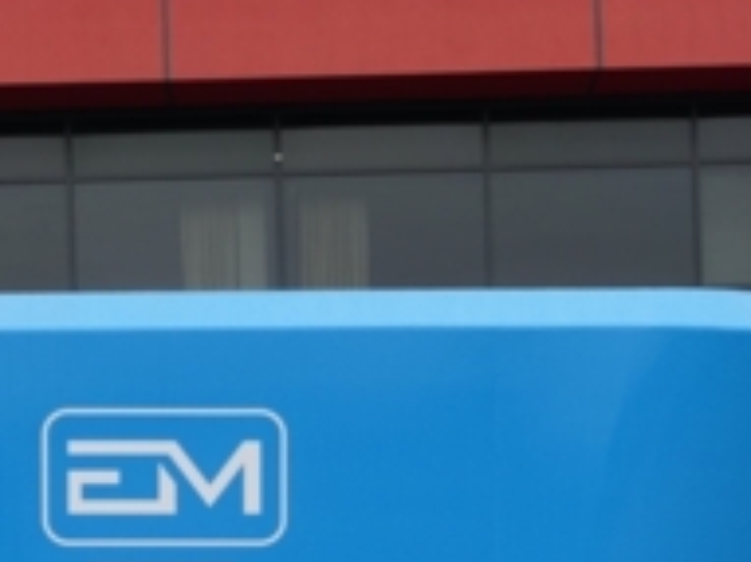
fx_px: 3057
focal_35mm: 141
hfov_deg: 14.0
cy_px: 790
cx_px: 322
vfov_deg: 10.2
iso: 200
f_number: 3.5
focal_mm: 24
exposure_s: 1/125
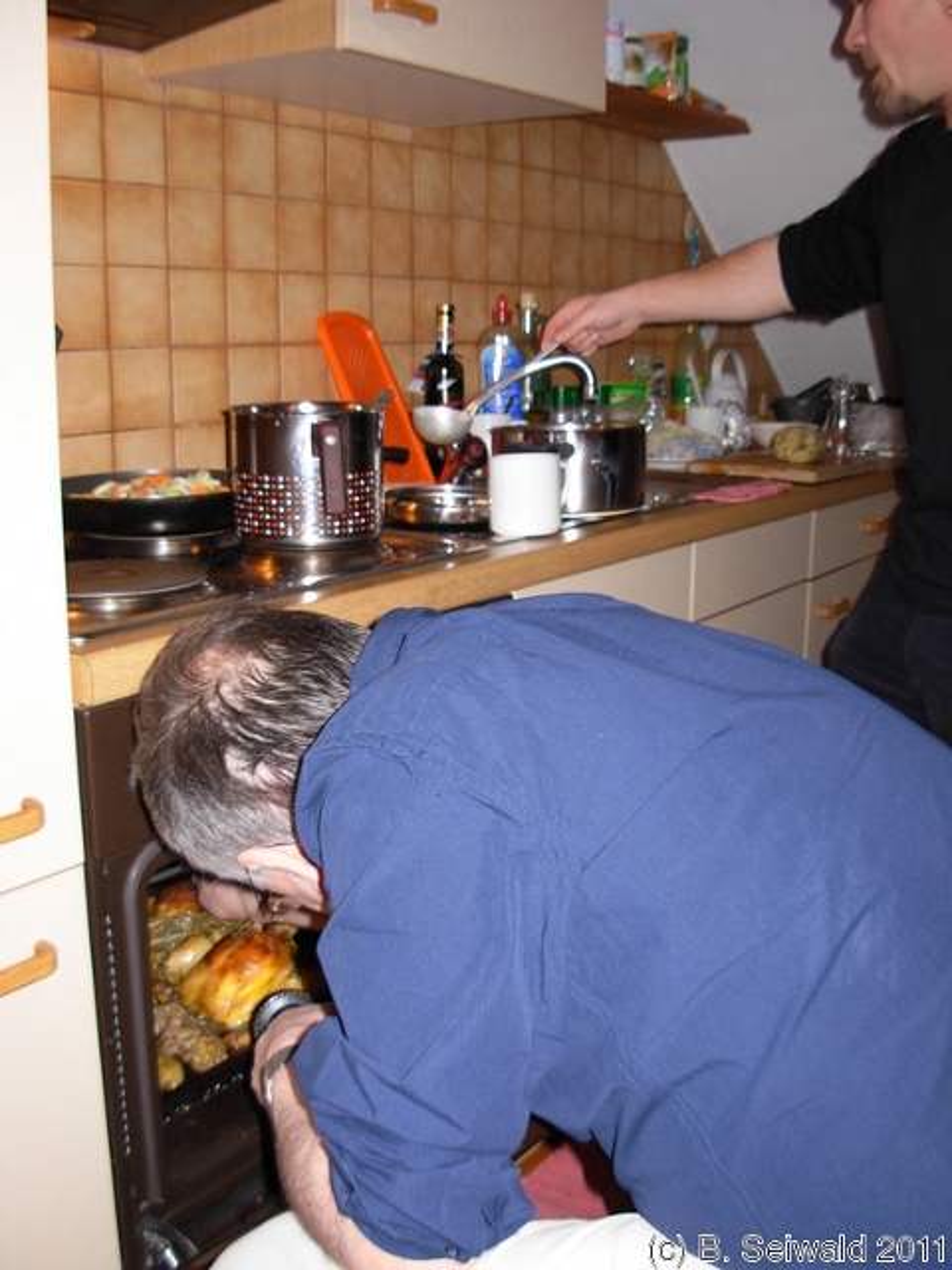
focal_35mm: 38
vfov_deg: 49.0
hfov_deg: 37.7
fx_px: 1393
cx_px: 476
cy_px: 635
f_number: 2.9
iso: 125
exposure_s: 1/35.9
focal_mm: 6.3
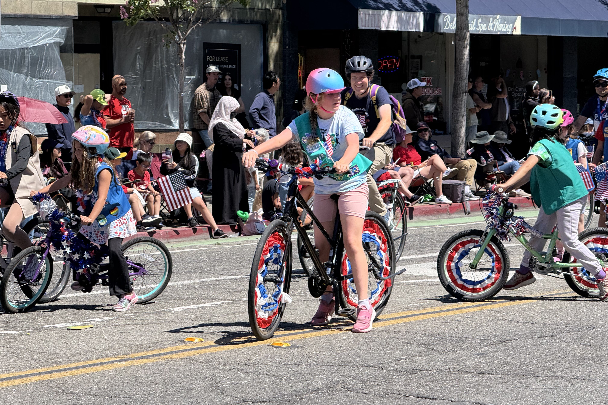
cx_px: 304
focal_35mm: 125
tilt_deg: -3.5
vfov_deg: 11.0
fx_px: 2111
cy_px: 206
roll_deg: +0.0
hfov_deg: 16.4
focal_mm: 15.66
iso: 64
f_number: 2.8
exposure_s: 1/1148
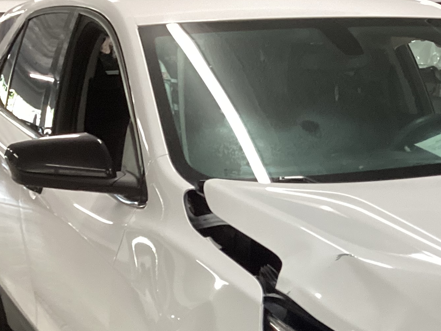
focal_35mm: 76
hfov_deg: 24.8
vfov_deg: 18.9
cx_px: 412
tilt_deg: -21.6
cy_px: 333
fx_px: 968
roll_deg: +0.1
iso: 125
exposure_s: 1/50
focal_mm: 3.3
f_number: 2.4
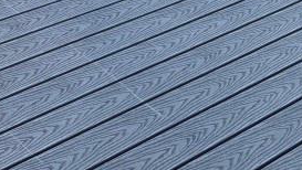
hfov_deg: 22.1
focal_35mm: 94
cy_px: -111
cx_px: 279
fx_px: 753
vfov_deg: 12.1
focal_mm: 5.4
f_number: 1.8
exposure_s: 1/120
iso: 25
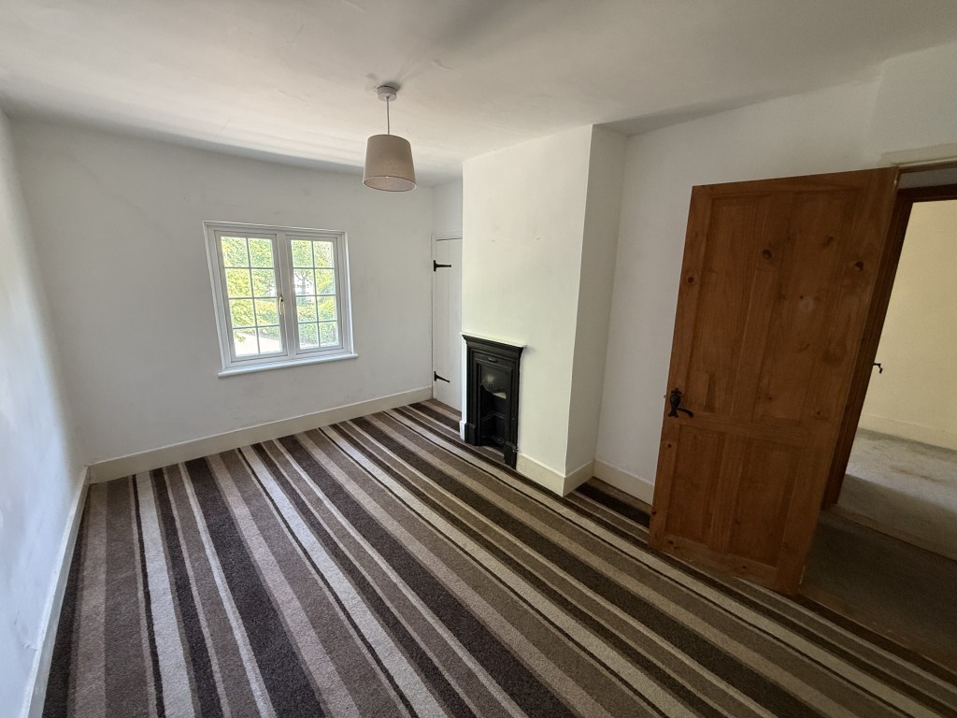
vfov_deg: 85.7
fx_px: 387
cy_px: 359
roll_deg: -1.3
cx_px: 478
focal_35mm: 14
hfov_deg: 102.1
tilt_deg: -12.9
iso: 320
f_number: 2.2
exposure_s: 1/93
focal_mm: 2.22
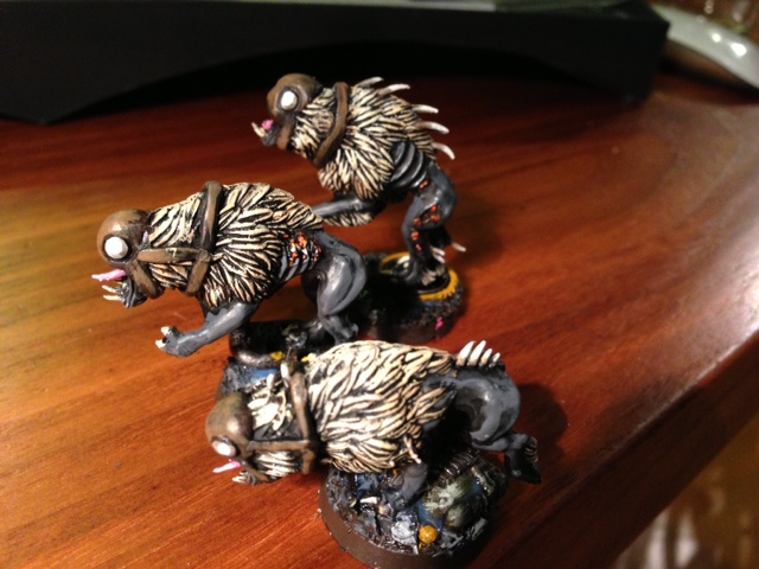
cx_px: 380
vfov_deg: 42.9
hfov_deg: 55.4
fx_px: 724
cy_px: 284
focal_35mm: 33
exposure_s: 1/20
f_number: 2.4
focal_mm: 4.13
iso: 250
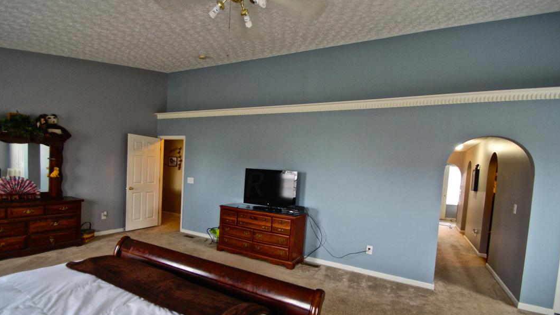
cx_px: 282
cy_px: 184
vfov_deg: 63.5
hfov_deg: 95.9
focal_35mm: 17
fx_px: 252
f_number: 3.5
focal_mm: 10
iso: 400
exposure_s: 1/25
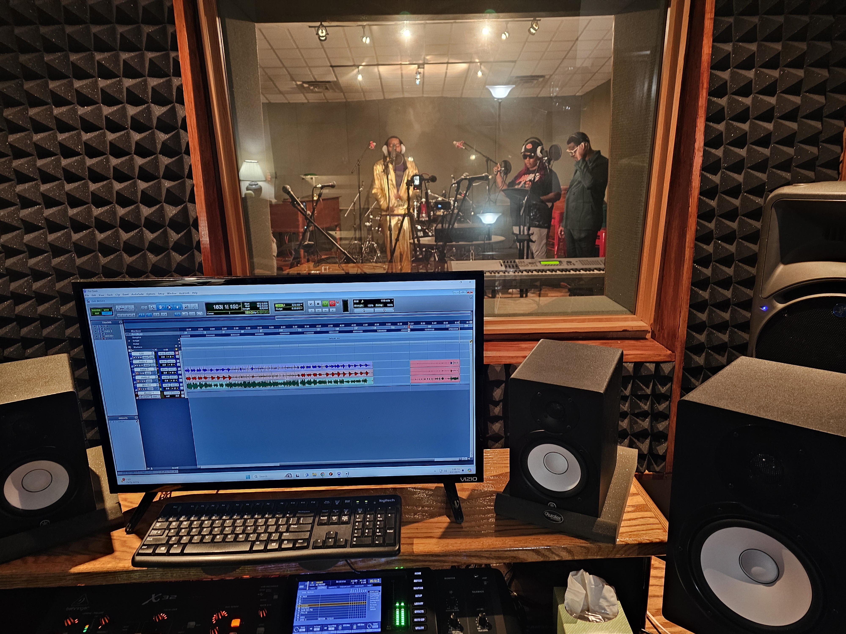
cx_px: 423
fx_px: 562
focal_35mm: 23
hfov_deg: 73.9
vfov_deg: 58.9
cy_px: 317
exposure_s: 1/27
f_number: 1.7
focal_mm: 6.3
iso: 250
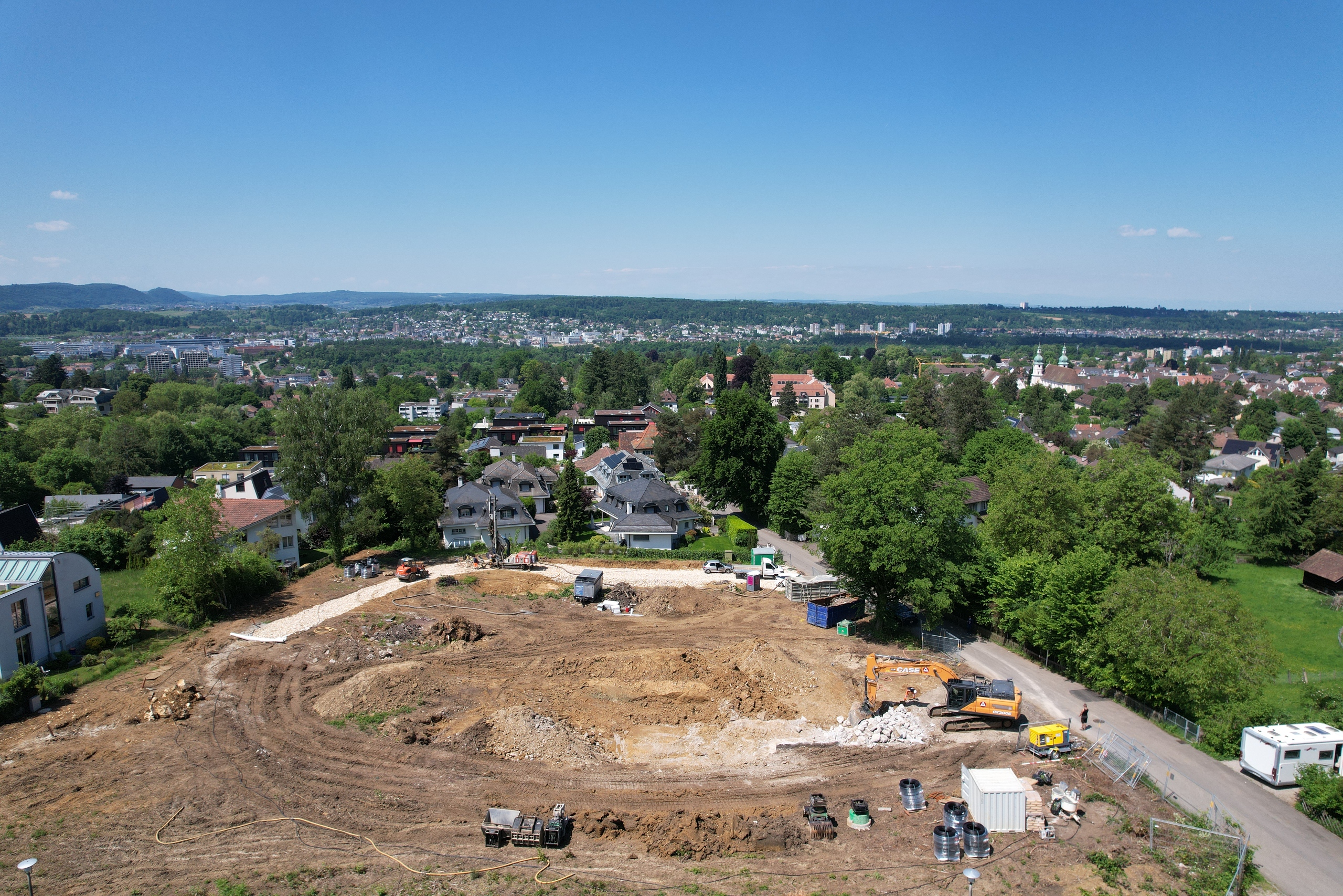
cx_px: 672
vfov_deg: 57.2
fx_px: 821
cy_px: 448
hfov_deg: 78.6
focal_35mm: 22
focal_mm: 8.38
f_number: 2.8
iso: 100
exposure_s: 1/1600
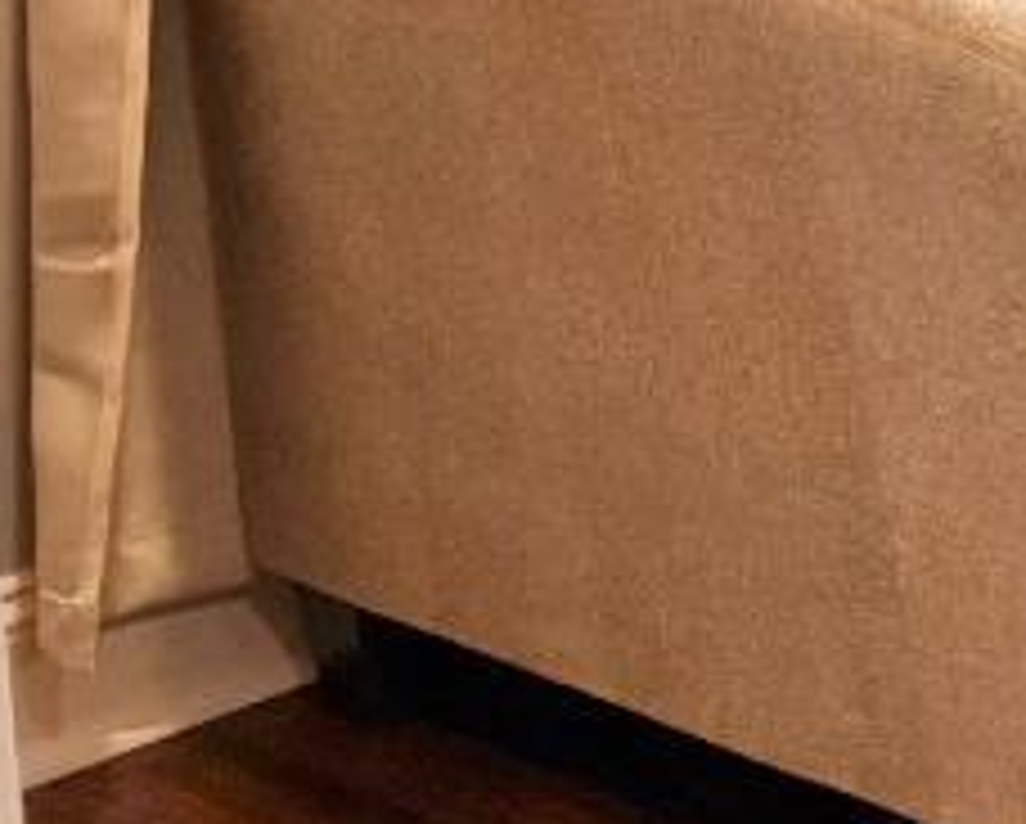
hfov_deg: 9.4
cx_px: 3218
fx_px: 4682
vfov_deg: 9.4
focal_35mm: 154
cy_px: -781
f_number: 1.78
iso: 160
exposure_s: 1/120
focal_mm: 6.76
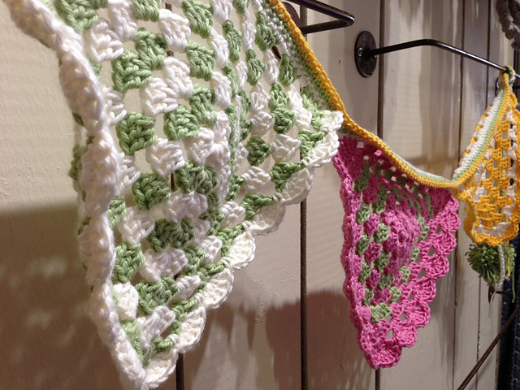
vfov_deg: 42.9
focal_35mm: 33
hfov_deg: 55.4
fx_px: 496
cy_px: 195
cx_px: 260
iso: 100
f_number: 2.4
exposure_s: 1/20
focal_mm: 4.13
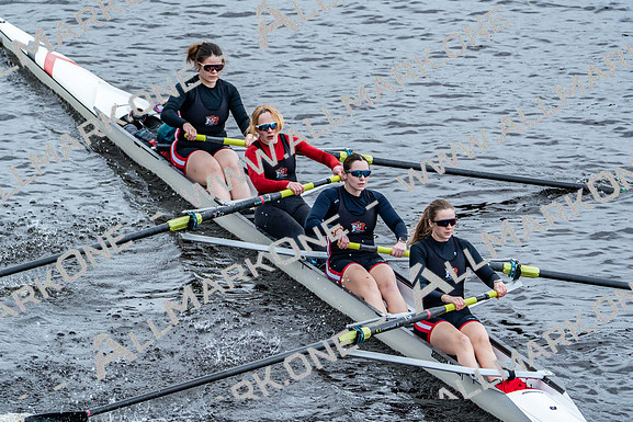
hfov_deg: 4.7
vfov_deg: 3.2
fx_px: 7650
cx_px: 316
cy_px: 211
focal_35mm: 435
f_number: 6.3
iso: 2500
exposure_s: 1/1000
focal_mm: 433
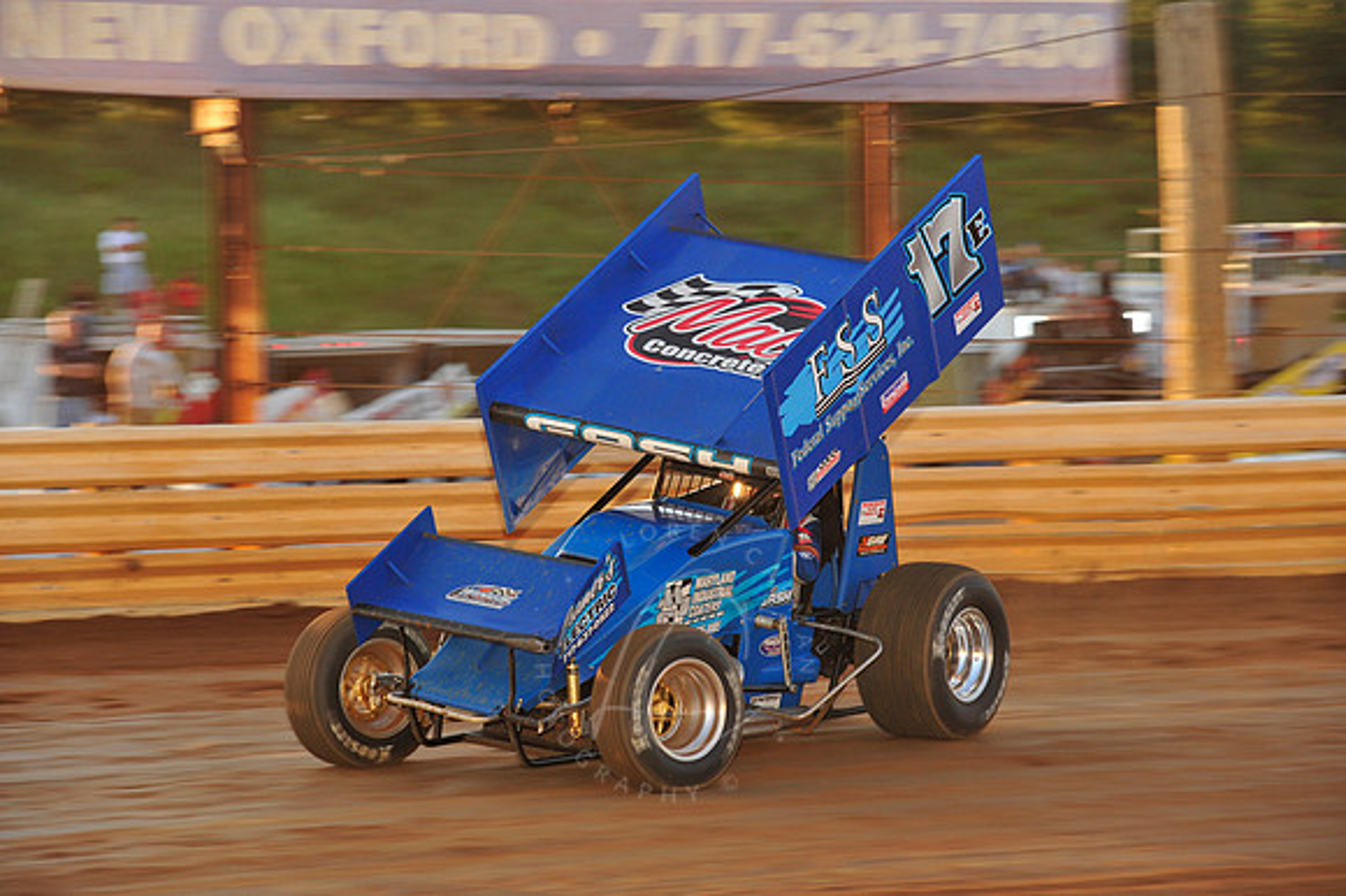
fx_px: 5418
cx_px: 673
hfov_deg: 14.2
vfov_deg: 9.5
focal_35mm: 145
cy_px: 448
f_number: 7.1
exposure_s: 1/320
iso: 640
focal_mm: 145
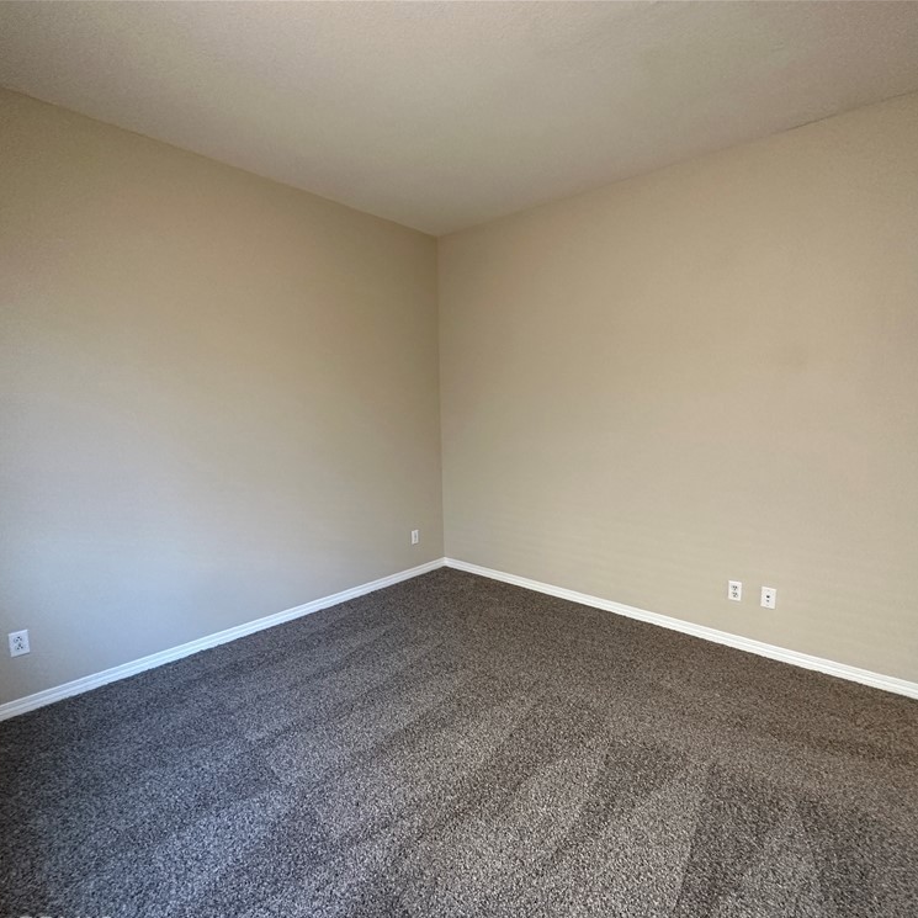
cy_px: 472
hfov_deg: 83.9
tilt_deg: -8.2
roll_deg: +0.5
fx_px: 510
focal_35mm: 17
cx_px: 473
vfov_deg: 83.9
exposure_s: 1/60
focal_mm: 2.22
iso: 400
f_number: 2.2
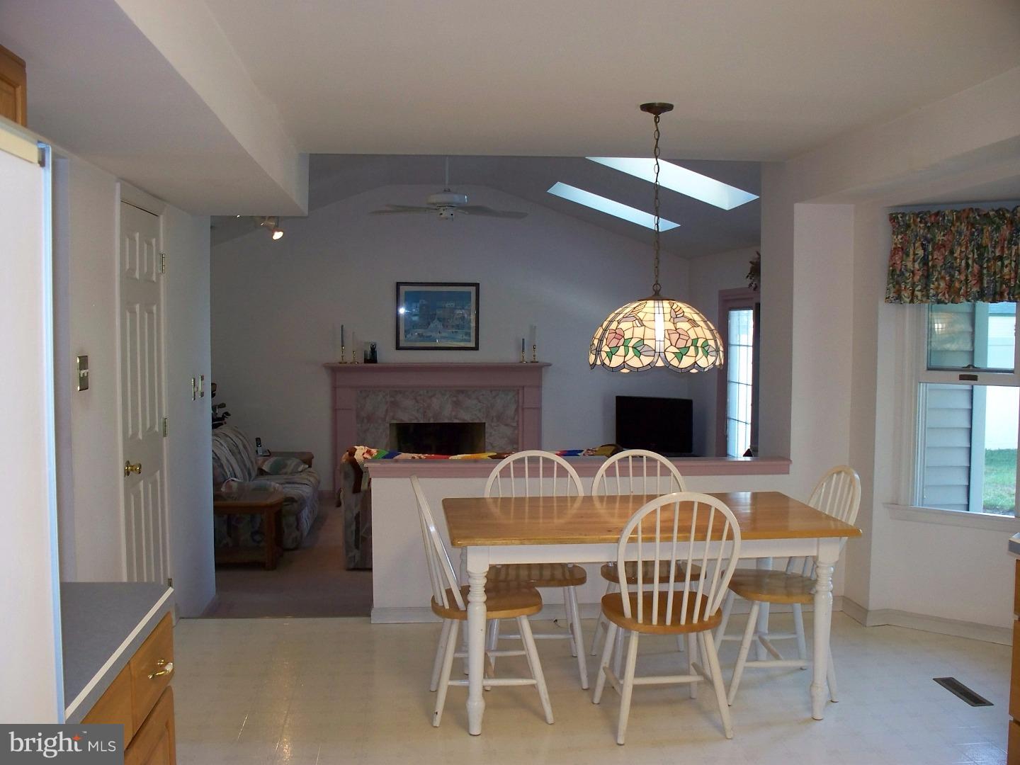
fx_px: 1061
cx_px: 510
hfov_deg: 51.4
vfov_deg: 39.7
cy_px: 382
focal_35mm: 36
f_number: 2.8
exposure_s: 1/60
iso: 200
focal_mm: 7.54
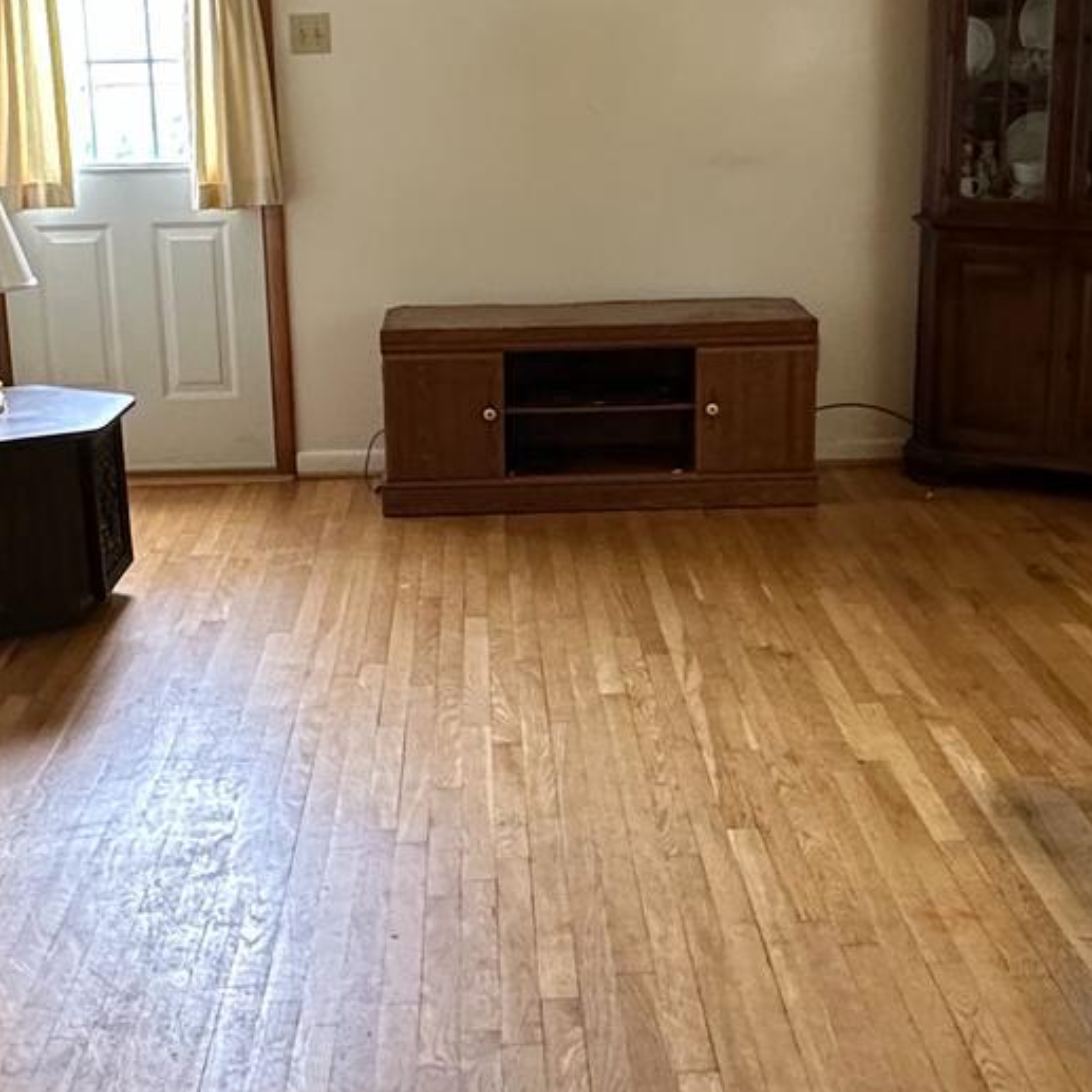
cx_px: 503
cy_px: 503
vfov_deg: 34.7
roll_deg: +1.3
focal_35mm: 49
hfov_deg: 34.7
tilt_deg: -15.0
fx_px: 1749
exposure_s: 1/60
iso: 250
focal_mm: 2.22
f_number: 2.2
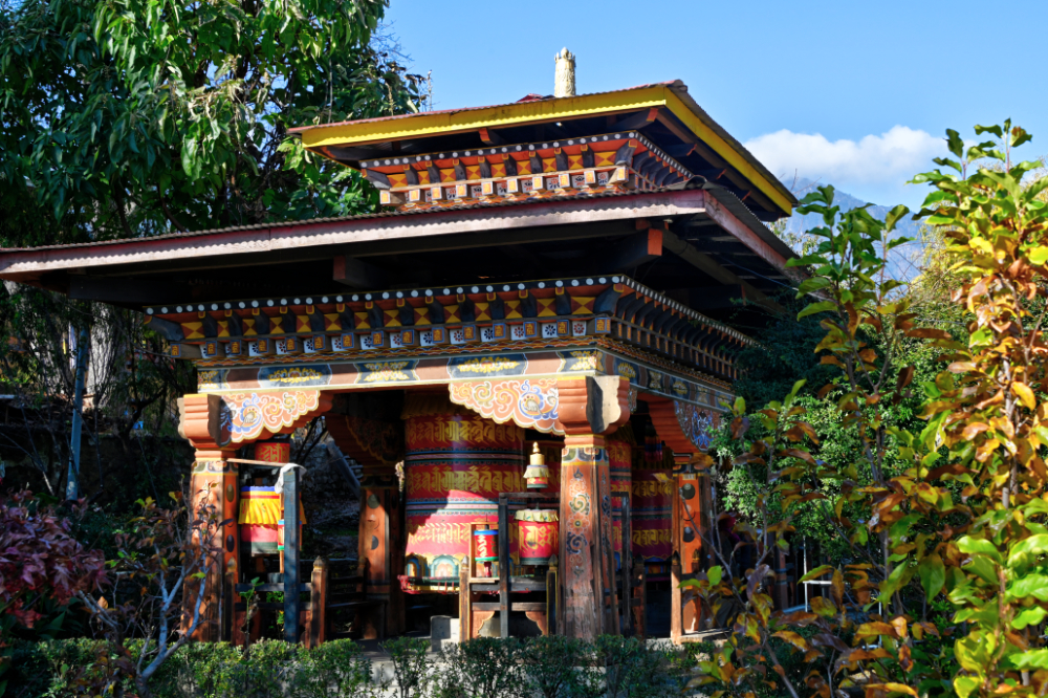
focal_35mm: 55
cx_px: 524
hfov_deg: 36.3
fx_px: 1600
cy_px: 349
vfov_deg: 24.6
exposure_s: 1/200
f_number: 13
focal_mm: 55
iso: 320
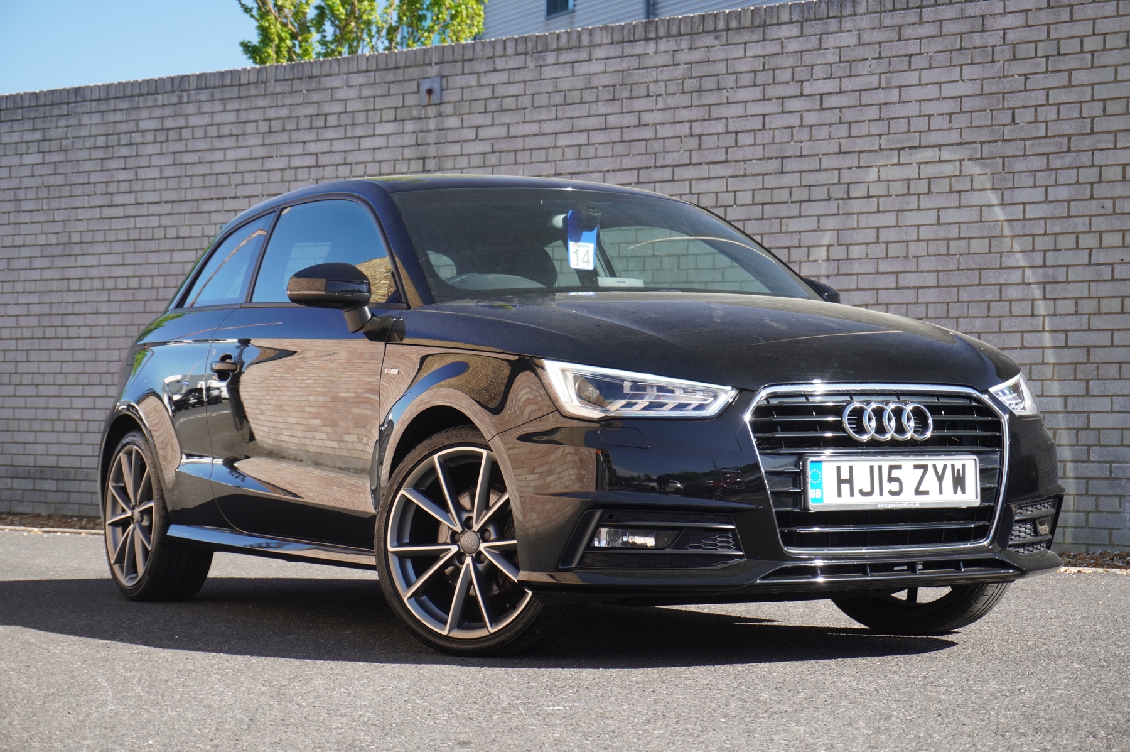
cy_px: 376
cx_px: 565
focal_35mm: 74
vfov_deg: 18.5
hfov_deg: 27.5
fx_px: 2305
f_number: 5.6
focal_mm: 49
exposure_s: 1/160
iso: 200
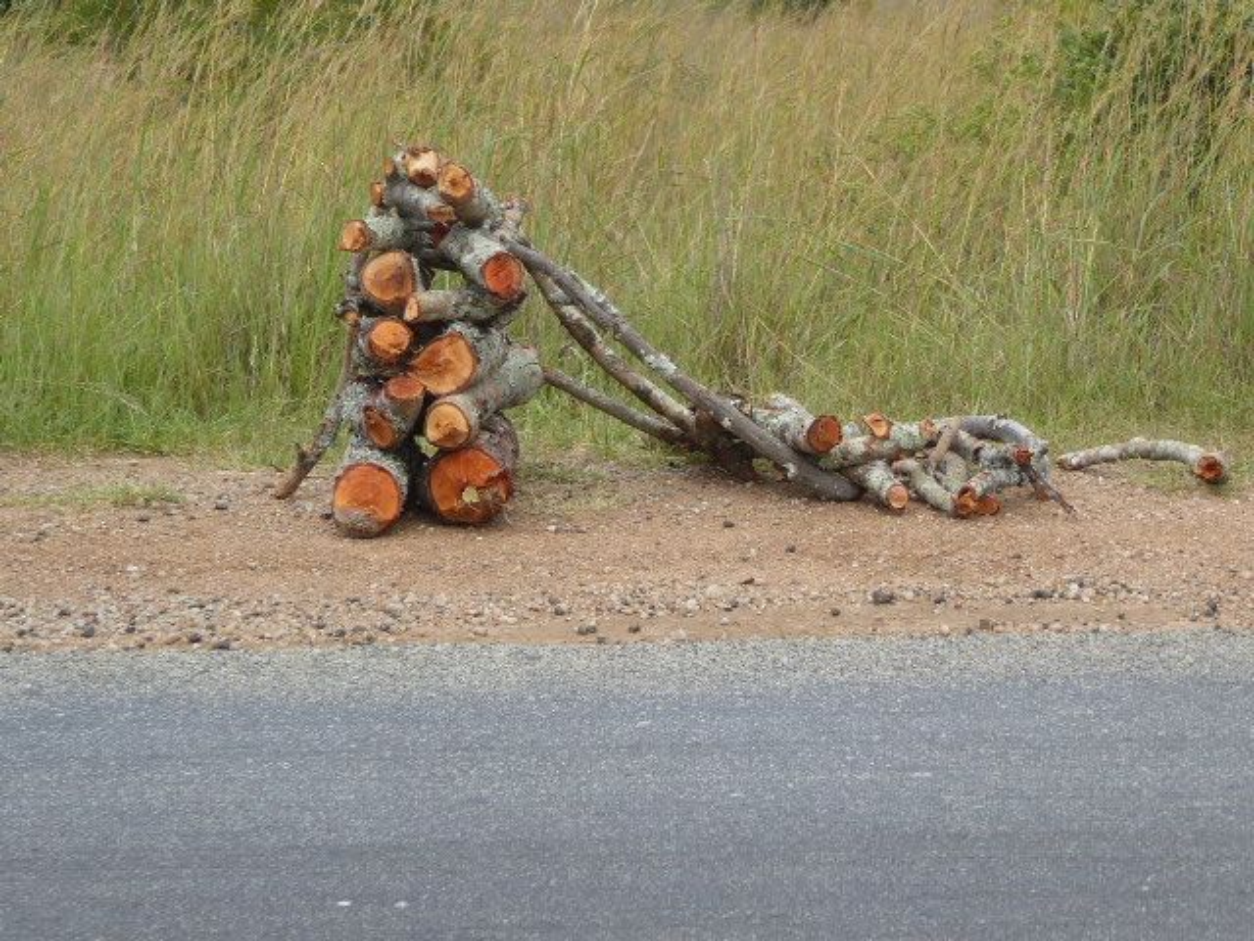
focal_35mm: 138
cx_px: 627
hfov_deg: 14.3
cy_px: 470
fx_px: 4999
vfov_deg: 10.7
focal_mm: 22.3
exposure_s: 1/200
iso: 80
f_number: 5.2
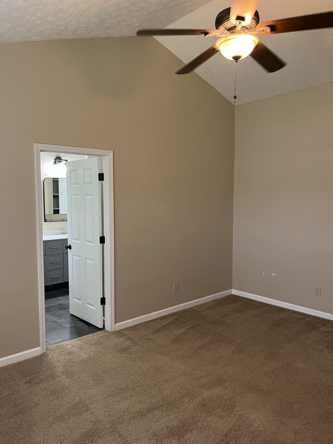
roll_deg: +0.7
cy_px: 222
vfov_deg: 67.3
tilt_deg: -5.2
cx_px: 166
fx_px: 333
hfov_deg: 53.1
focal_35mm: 26
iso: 250
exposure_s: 1/60
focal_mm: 5.1
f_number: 1.6
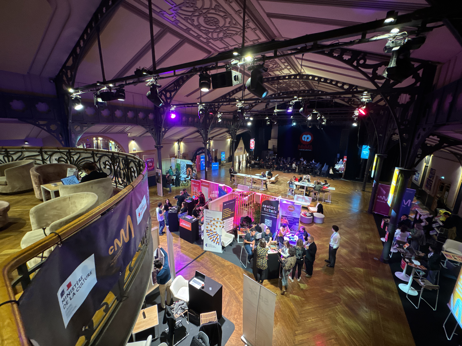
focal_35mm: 14
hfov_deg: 102.1
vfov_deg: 85.7
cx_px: 231
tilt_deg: -13.6
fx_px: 187
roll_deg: +1.5
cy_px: 173
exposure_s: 1/36
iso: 500
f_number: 2.2
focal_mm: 2.22
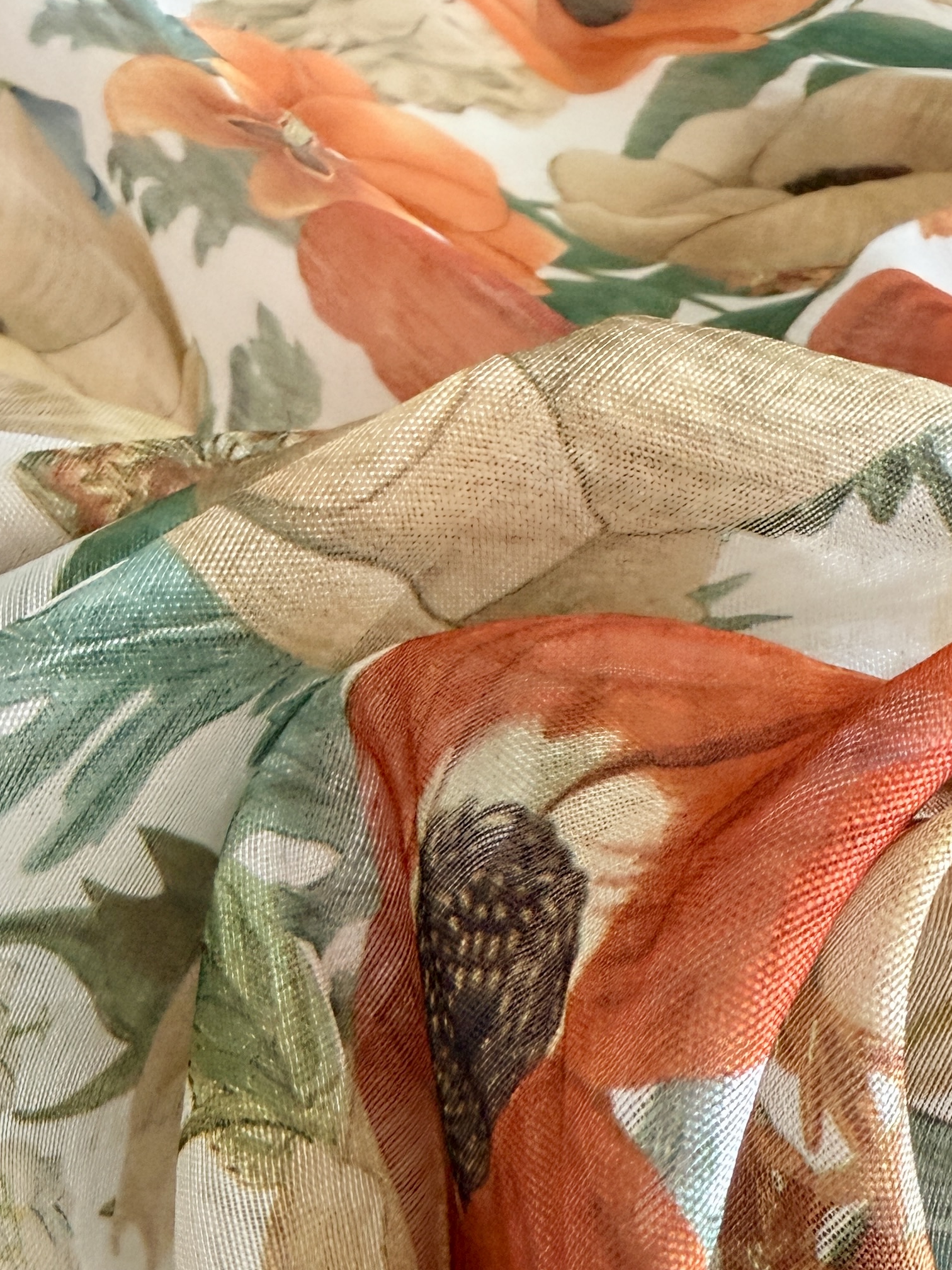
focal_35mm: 48
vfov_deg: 36.4
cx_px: 464
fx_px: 1760
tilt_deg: -50.4
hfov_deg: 30.3
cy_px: 1213
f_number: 2.2
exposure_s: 1/99
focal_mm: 2.22
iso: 320
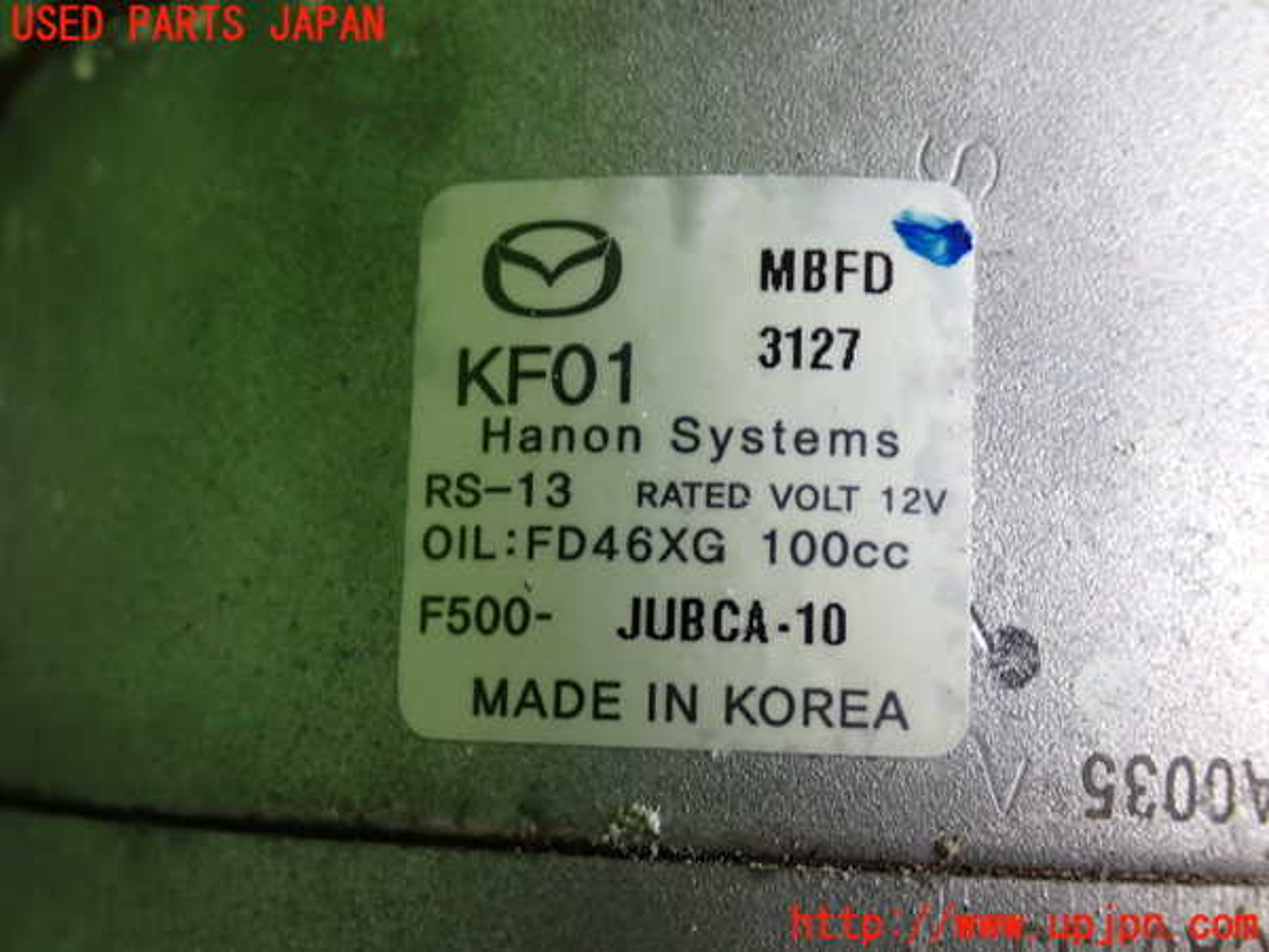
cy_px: 476
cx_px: 634
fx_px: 1833
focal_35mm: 50
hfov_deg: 38.2
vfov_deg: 29.1
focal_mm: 9.01
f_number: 3.2
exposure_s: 1/60
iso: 400
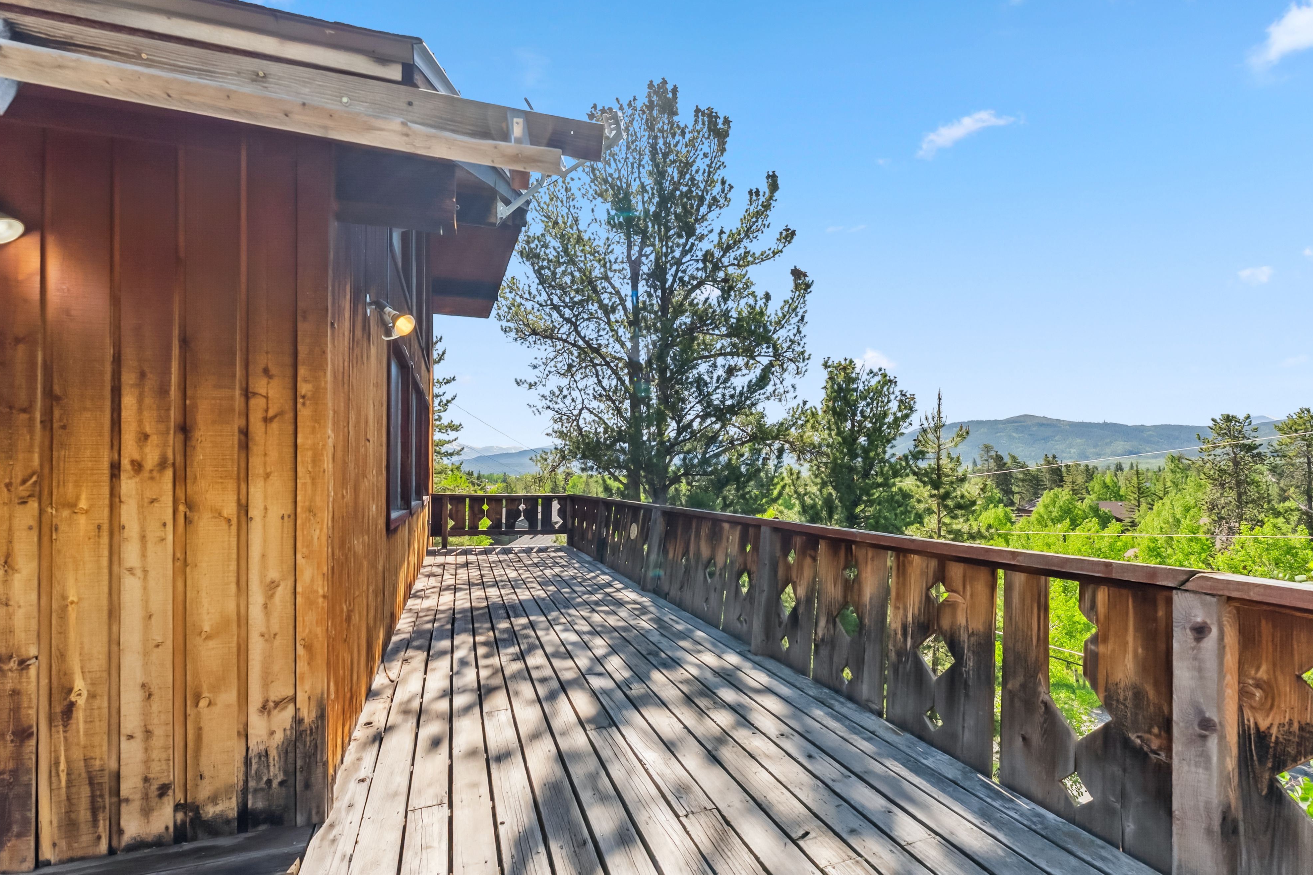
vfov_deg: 77.3
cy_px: 460
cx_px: 656
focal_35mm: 15
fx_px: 547
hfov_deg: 100.4
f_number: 6.3
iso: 800
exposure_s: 1/2000
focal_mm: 14
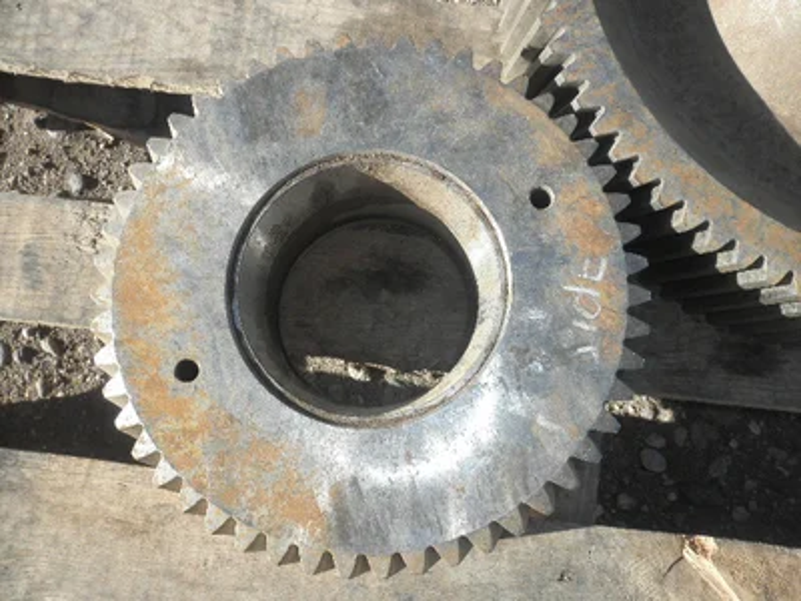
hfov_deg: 52.6
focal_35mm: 35
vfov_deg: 40.7
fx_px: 810
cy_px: 300
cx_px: 400
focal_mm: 6.1
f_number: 3.2
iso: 64
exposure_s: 1/320
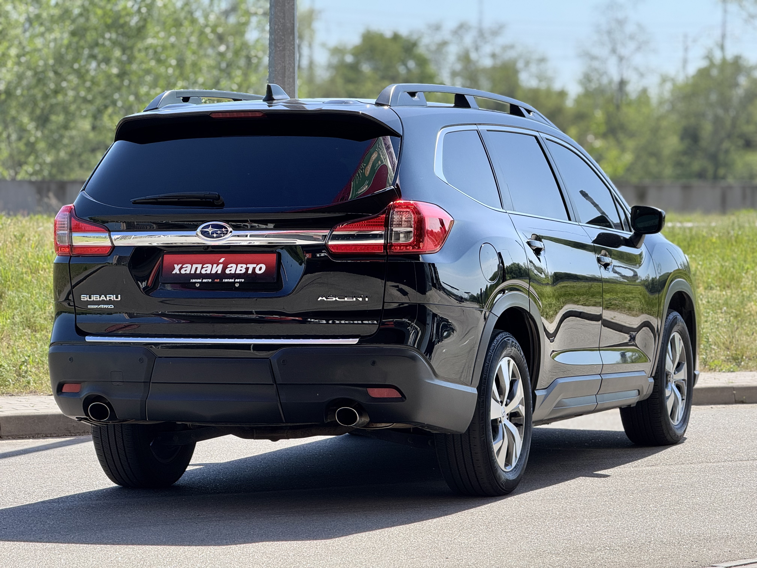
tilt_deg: -1.3
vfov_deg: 12.3
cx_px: 378
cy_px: 284
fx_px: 2624
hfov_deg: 16.4
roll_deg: +0.3
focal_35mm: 120
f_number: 2.8
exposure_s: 1/596
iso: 50
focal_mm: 15.66
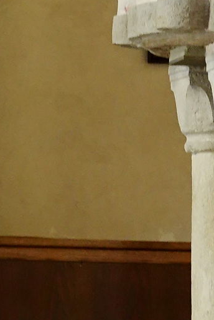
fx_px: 2140
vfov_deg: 8.5
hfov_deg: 5.7
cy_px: -43
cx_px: 188
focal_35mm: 240
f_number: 3.2
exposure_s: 1/20
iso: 800
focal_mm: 15.73
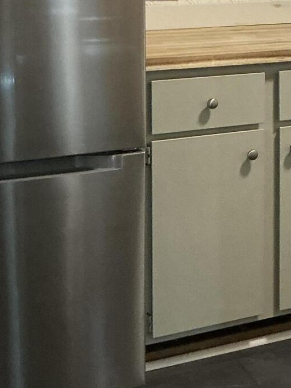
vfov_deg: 23.1
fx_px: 919
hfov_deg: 16.8
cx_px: 396
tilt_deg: -5.9
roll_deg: -0.1
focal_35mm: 82
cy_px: 25
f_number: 1.8
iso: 160
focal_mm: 3
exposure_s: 1/60
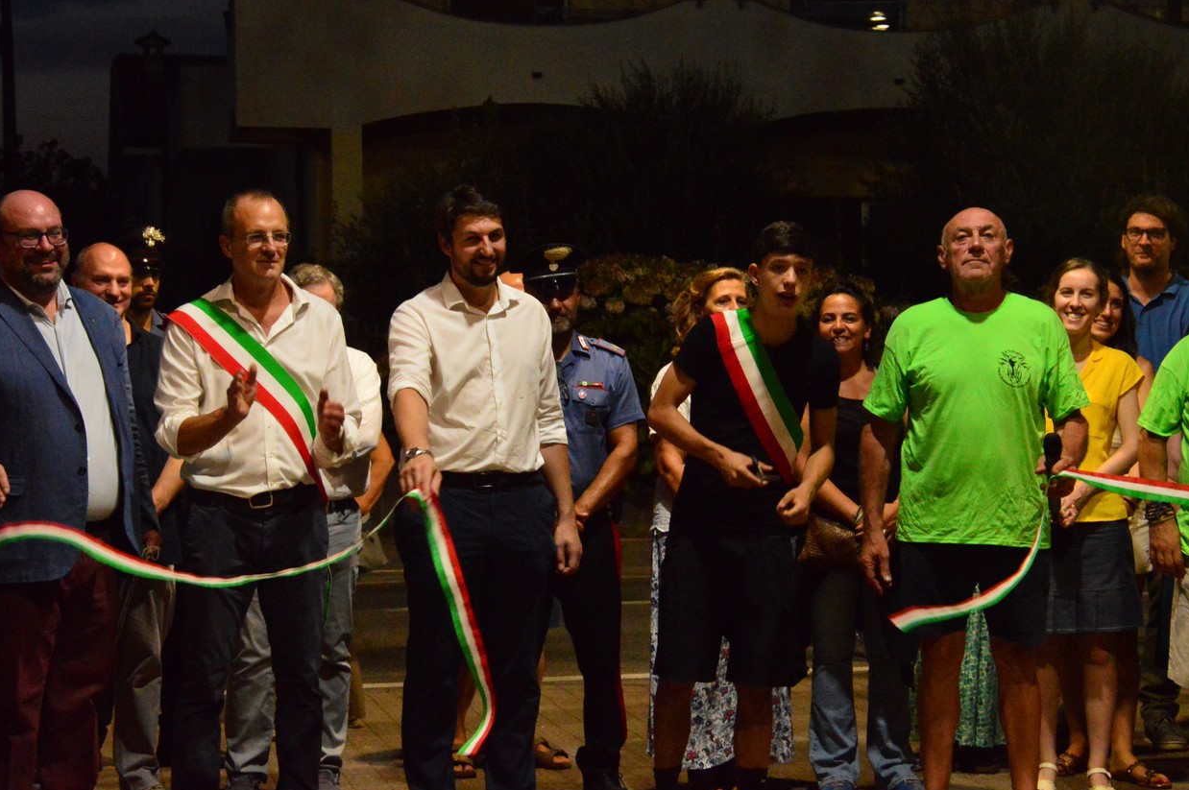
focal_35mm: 82
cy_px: 369
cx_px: 616
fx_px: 2706
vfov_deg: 16.6
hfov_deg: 24.8
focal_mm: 50
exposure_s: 1/60
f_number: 11
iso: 6400
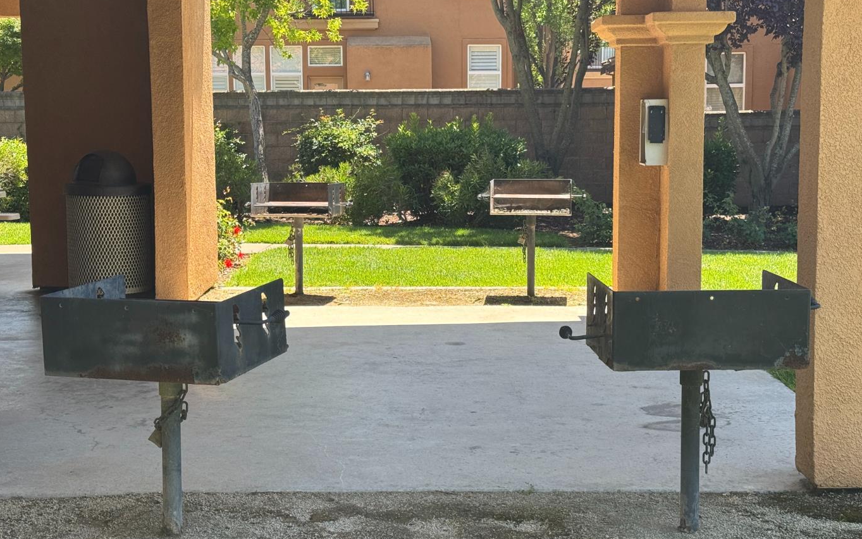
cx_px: 432
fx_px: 1316
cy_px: 256
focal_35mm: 56
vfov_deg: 23.1
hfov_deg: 36.3
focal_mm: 6.76
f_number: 1.78
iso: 64
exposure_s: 1/822
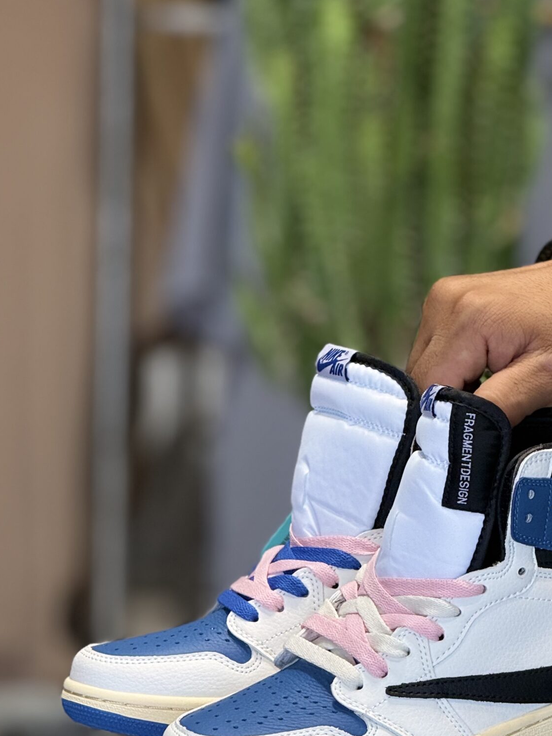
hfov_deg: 7.2
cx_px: 398
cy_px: 605
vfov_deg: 9.6
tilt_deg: -12.2
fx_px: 4381
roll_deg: -2.6
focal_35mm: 206
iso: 80
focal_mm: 15.66
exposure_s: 1/100
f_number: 2.8
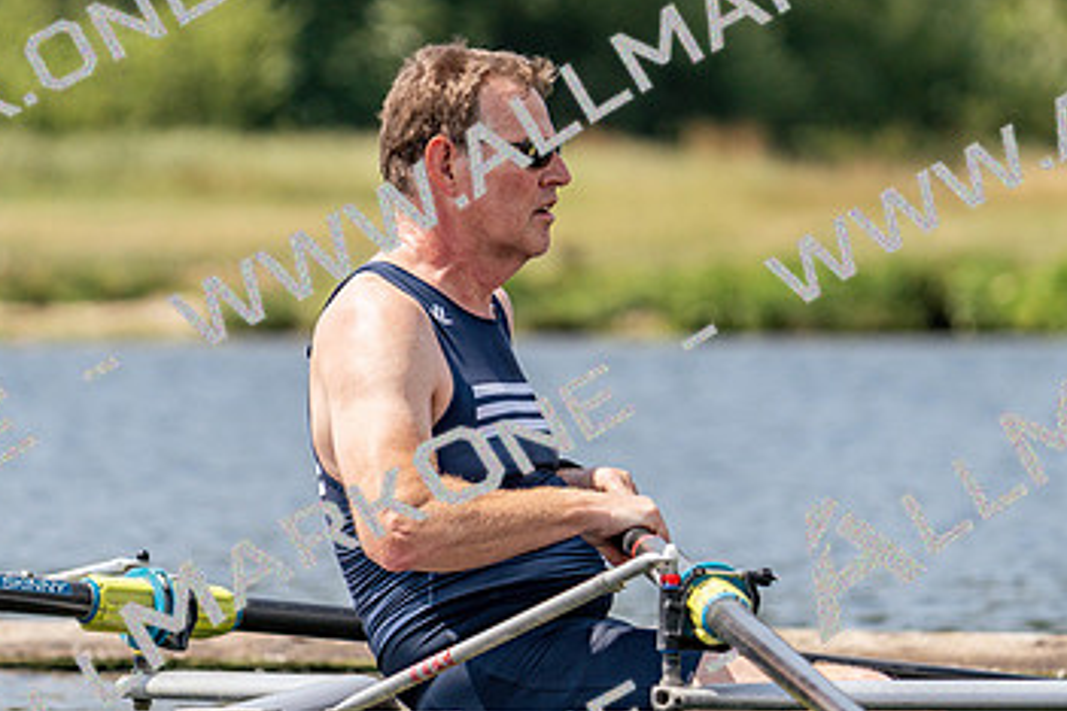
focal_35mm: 515
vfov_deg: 2.7
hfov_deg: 4.0
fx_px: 15263
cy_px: 354
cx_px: 544
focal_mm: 312
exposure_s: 1/1600
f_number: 6.3
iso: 250
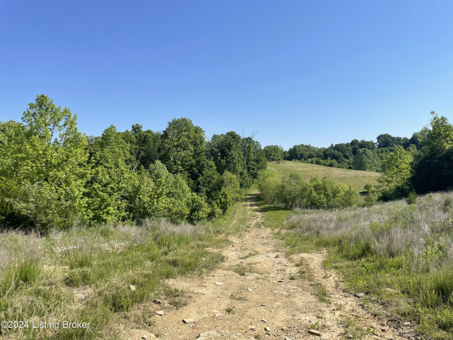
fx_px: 340
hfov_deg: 67.3
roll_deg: +0.5
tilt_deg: +3.5
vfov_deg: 53.0
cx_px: 226
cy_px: 170
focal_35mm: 26
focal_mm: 4.2
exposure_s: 1/3509
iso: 32
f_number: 1.6
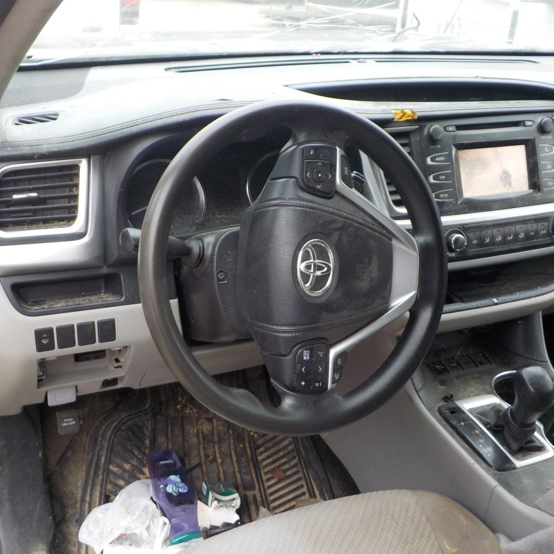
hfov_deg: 46.0
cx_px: 264
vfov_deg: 46.0
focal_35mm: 36
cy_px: 281
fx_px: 652
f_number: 3.3
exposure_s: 1/60
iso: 125
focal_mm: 4.1
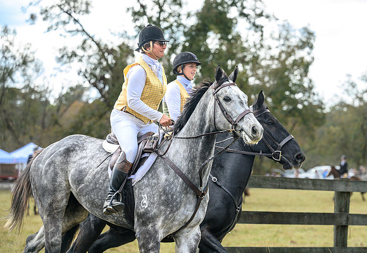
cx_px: 194
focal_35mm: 112
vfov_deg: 12.5
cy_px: 122
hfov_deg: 18.0
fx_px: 1158
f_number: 3.5
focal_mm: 103
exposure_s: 1/1000
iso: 640
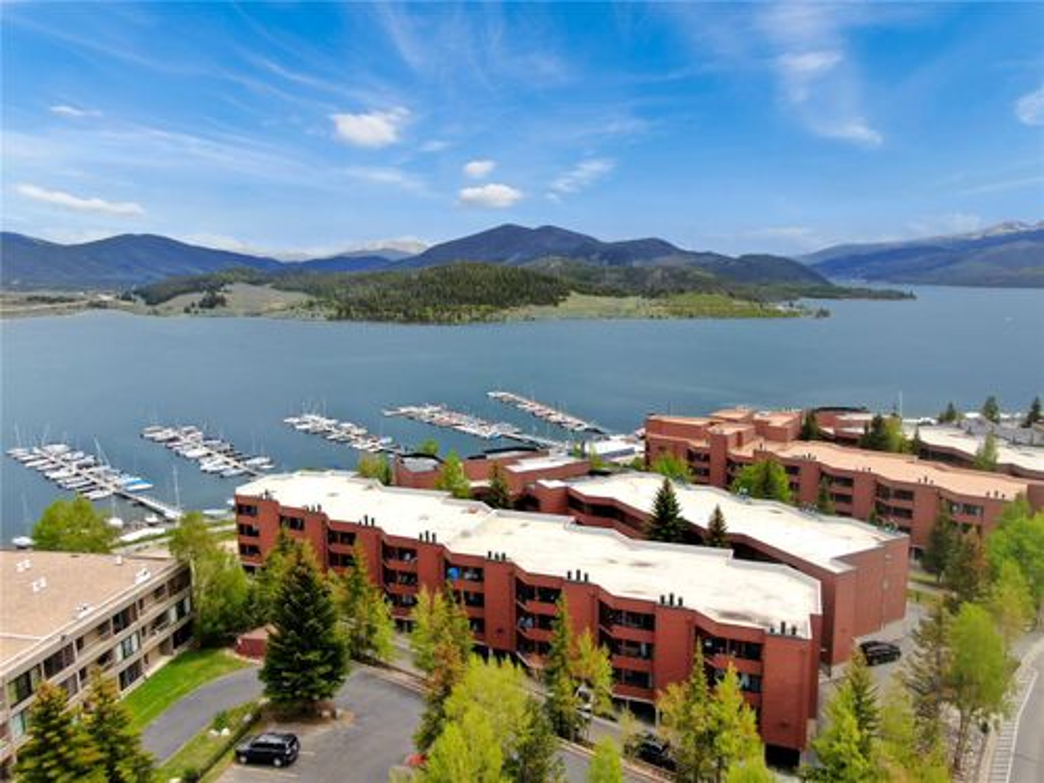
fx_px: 724
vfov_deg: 56.8
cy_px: 392
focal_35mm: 24
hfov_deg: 71.6
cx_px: 522
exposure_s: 1/640
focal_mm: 4.39
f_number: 2.8
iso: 100
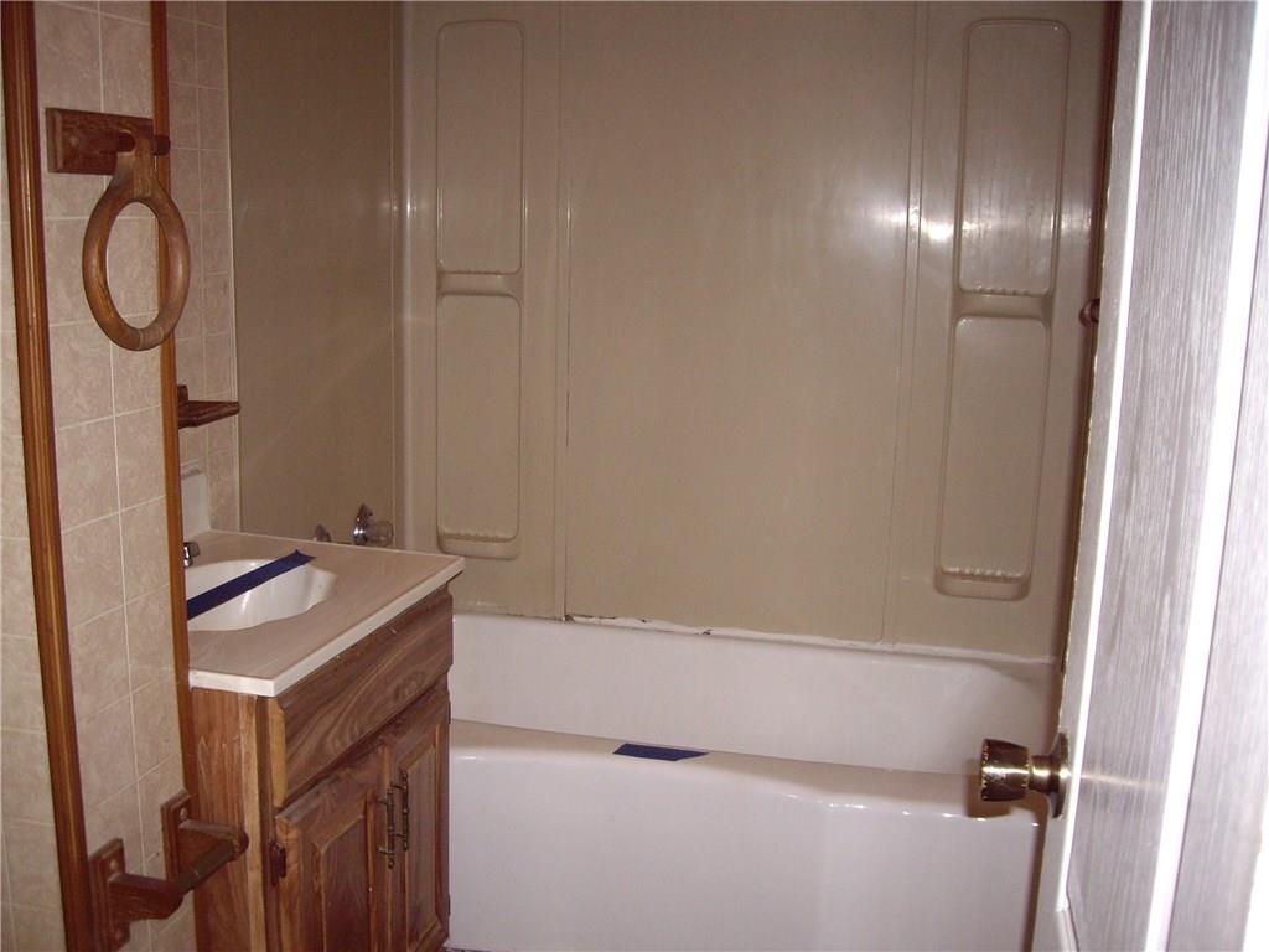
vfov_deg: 37.7
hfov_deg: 49.0
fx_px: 1393
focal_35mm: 38
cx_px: 634
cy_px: 476
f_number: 2.7
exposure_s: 1/40
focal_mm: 6.2
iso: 200
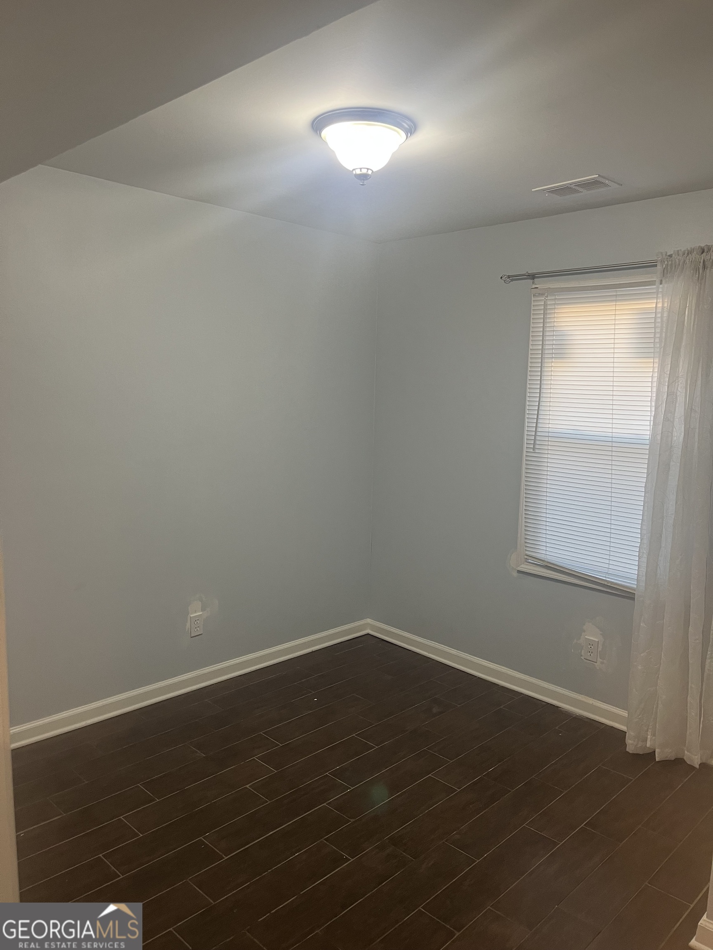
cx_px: 356
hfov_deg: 53.1
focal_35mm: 26
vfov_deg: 67.3
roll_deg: -1.3
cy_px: 475
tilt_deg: -8.2
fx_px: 714
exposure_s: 1/60
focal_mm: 5.1
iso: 100
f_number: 1.6
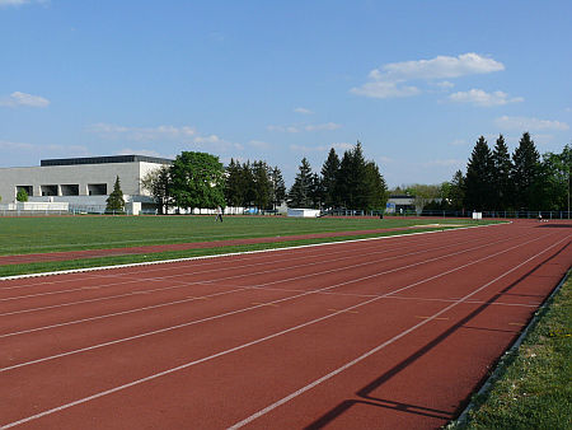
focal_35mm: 35
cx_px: 286
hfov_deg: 52.6
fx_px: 579
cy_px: 215
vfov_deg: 40.7
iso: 100
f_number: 7.1
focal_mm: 7.4
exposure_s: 1/400
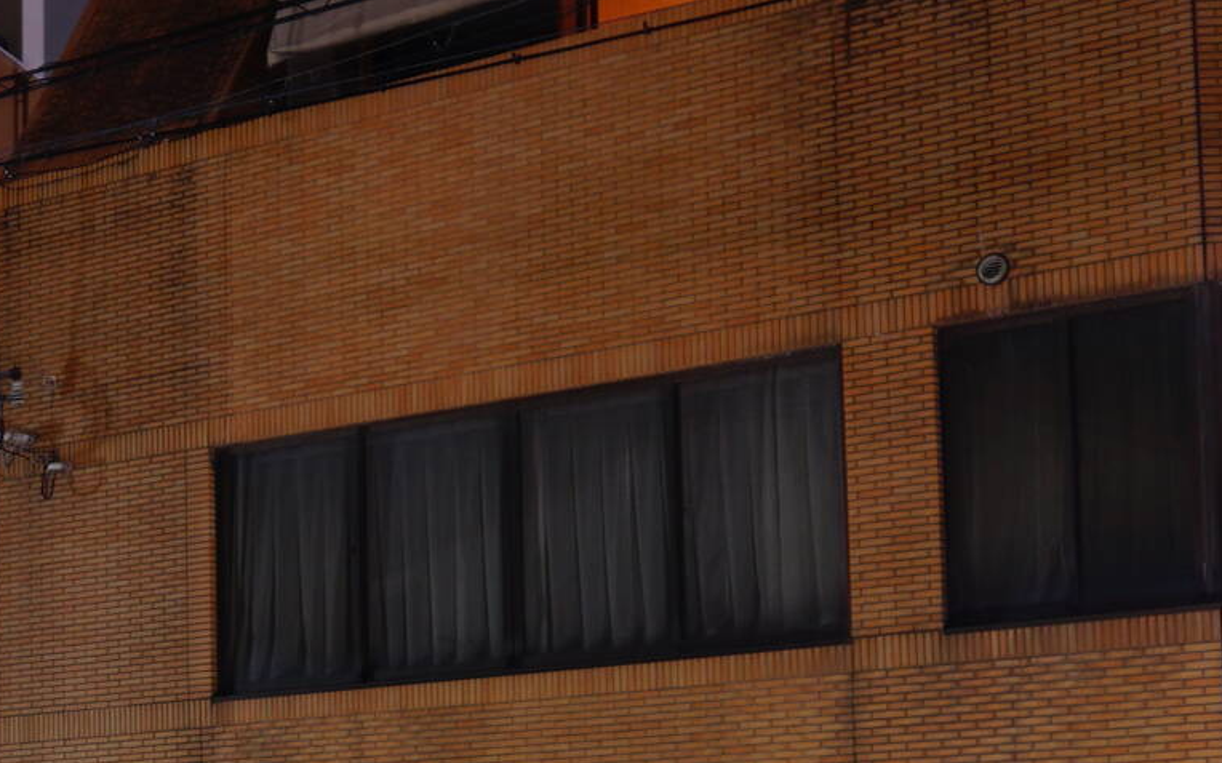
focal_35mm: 82
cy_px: 725
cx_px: -125
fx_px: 2730
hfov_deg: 23.6
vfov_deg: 15.7
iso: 50
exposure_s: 15
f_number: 6.3
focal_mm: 24
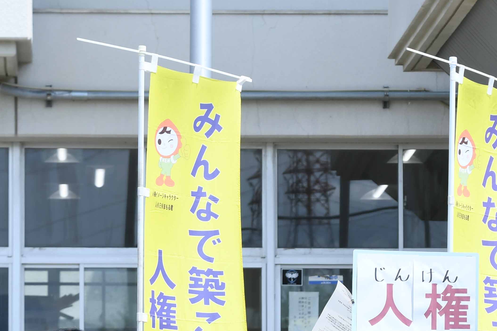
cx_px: 426
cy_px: 307
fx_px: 3824
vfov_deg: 5.0
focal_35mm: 277
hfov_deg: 7.4
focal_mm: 70
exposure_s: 1/320
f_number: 7.1
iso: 100
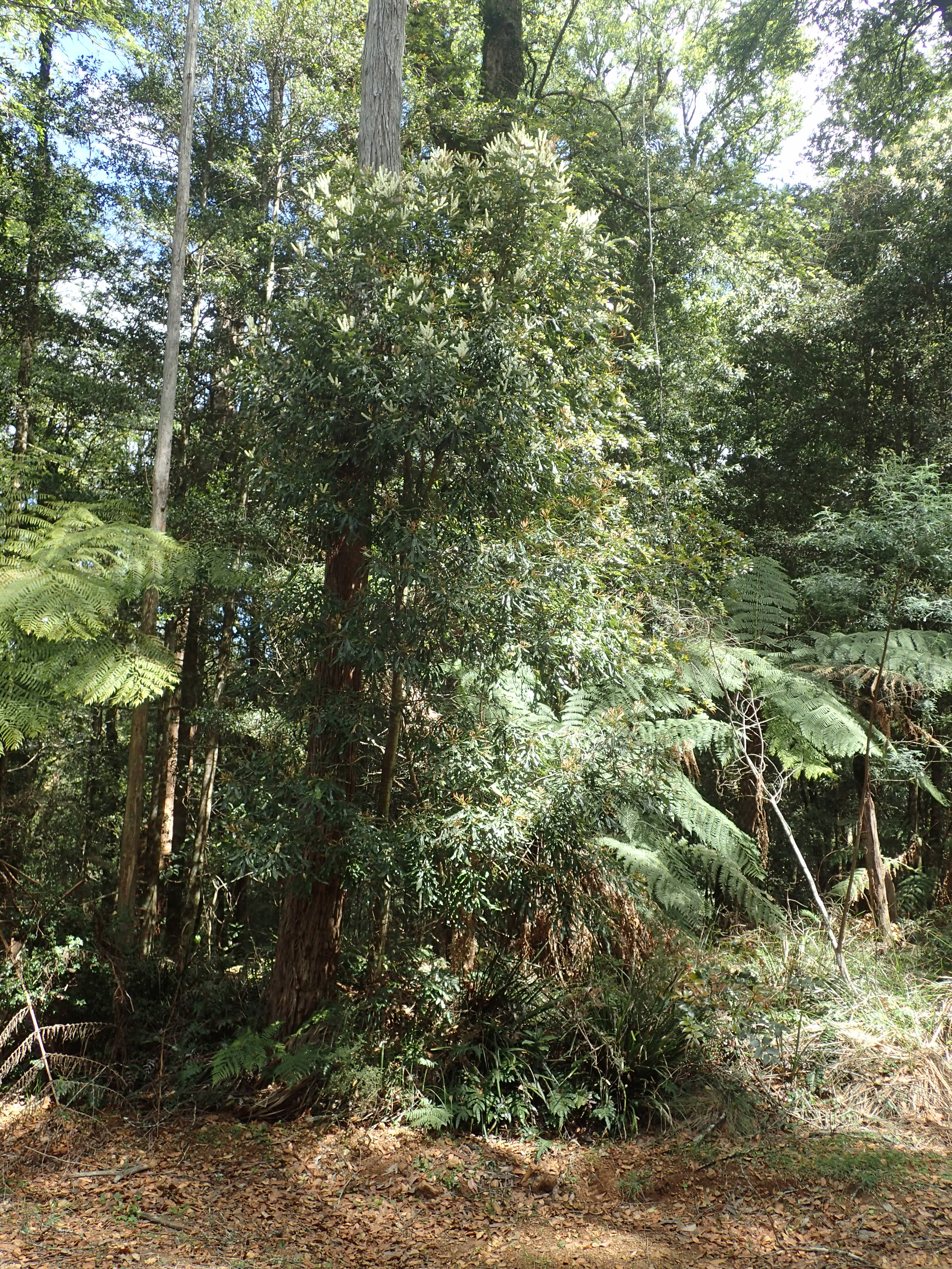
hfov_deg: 46.8
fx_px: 1100
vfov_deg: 60.0
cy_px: 634
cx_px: 476
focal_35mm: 30
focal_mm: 5.5
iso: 100
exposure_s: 1/125
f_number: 3.2
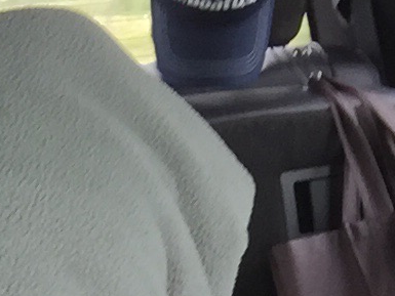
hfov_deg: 18.3
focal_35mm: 103
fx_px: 1176
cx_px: -56
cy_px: 471
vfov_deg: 13.4
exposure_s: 1/30
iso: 50
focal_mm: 2.65
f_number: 2.2
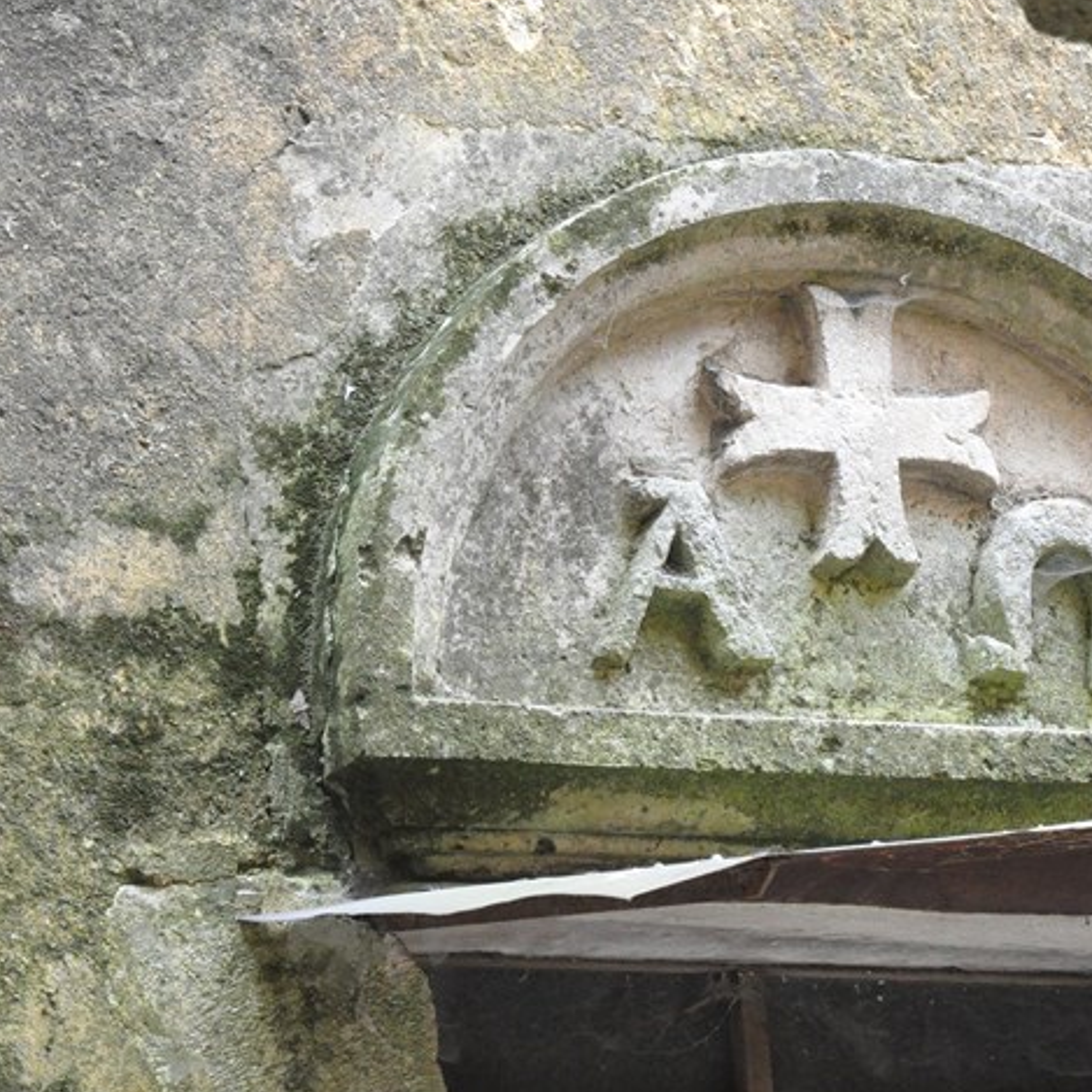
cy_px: 754
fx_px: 7745
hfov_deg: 8.0
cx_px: 1041
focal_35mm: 217
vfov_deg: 8.1
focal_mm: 78
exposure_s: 1/200
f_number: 5.3
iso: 2500
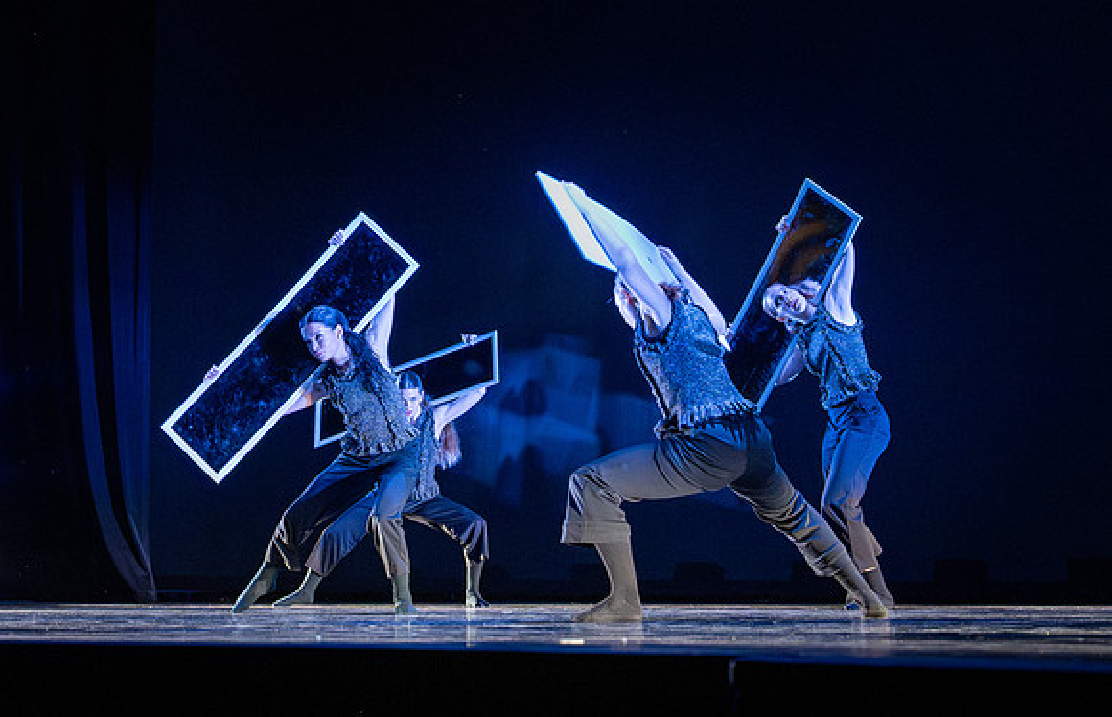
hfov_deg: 29.2
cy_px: 42
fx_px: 2125
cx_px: 382
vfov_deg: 18.8
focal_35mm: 69
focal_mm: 33
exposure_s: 1/200
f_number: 2.8
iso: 4000
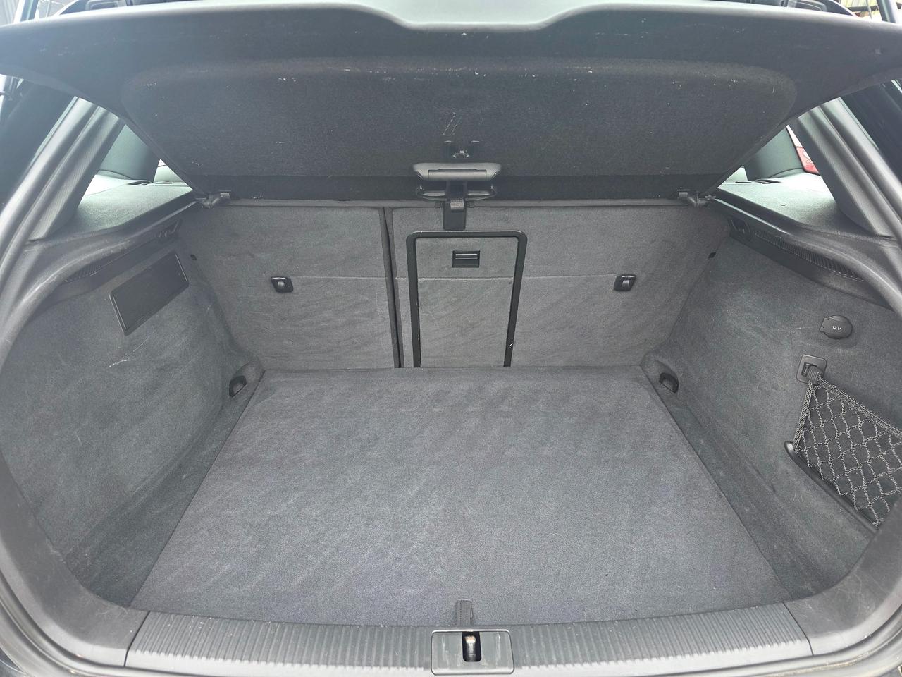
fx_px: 599
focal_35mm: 23
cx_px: 451
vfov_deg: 58.9
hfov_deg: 73.9
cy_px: 338
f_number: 1.7
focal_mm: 6.3
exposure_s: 1/180
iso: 125
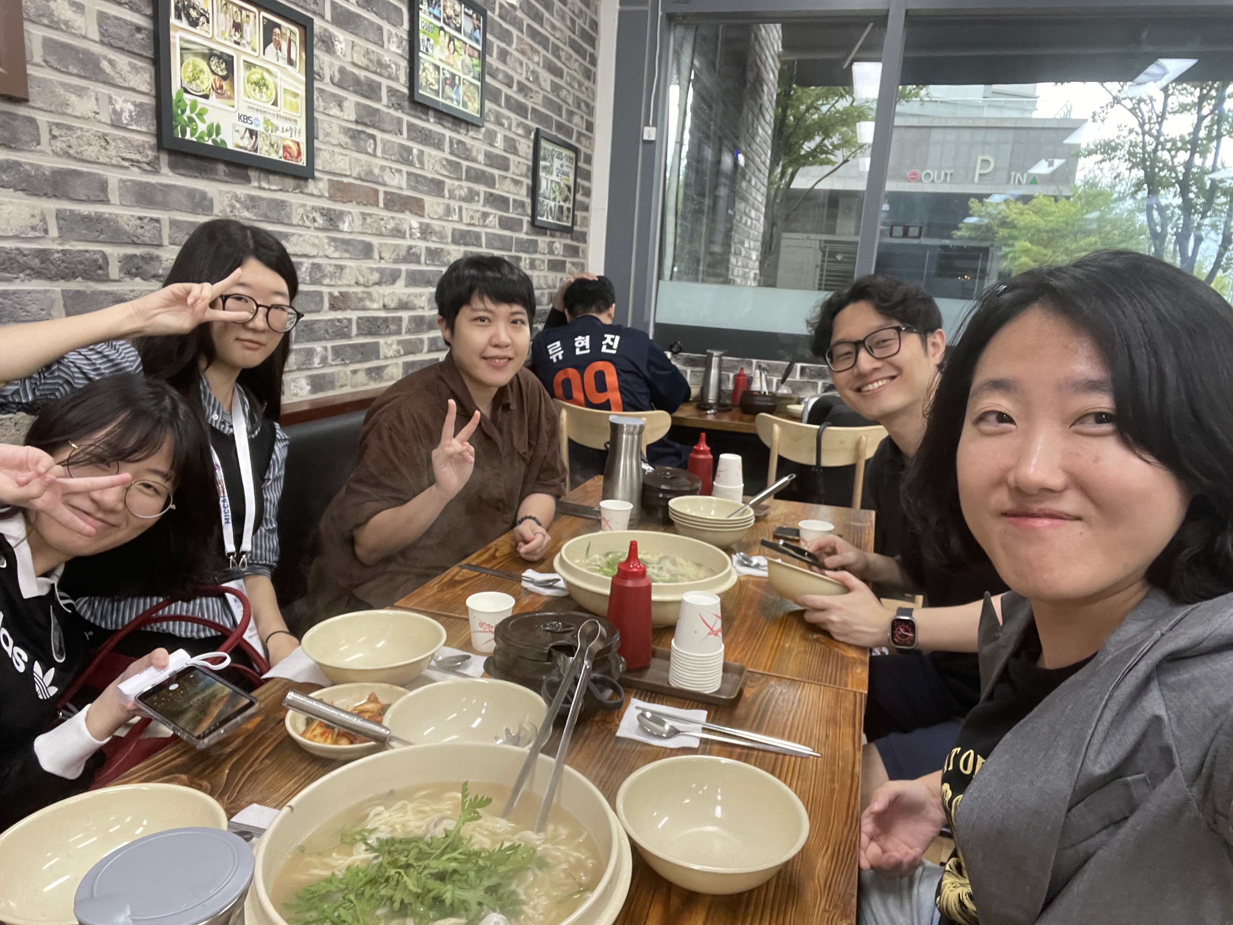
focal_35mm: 23
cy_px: 462
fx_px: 819
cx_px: 616
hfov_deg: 73.9
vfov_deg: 58.9
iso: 320
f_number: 2.2
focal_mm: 2.71
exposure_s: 1/60
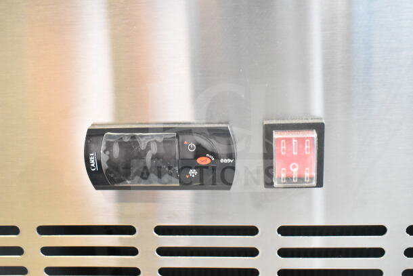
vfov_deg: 30.9
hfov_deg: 45.0
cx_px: 206
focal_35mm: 44
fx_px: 499
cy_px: 138
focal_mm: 29
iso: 9000
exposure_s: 1/50
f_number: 4.2
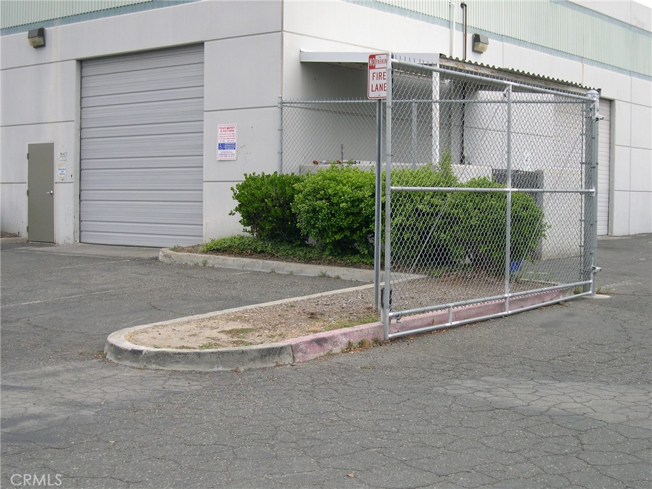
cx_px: 326
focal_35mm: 52
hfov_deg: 36.8
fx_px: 979
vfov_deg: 28.0
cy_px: 244
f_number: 3.2
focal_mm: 11.1
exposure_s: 1/465
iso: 100
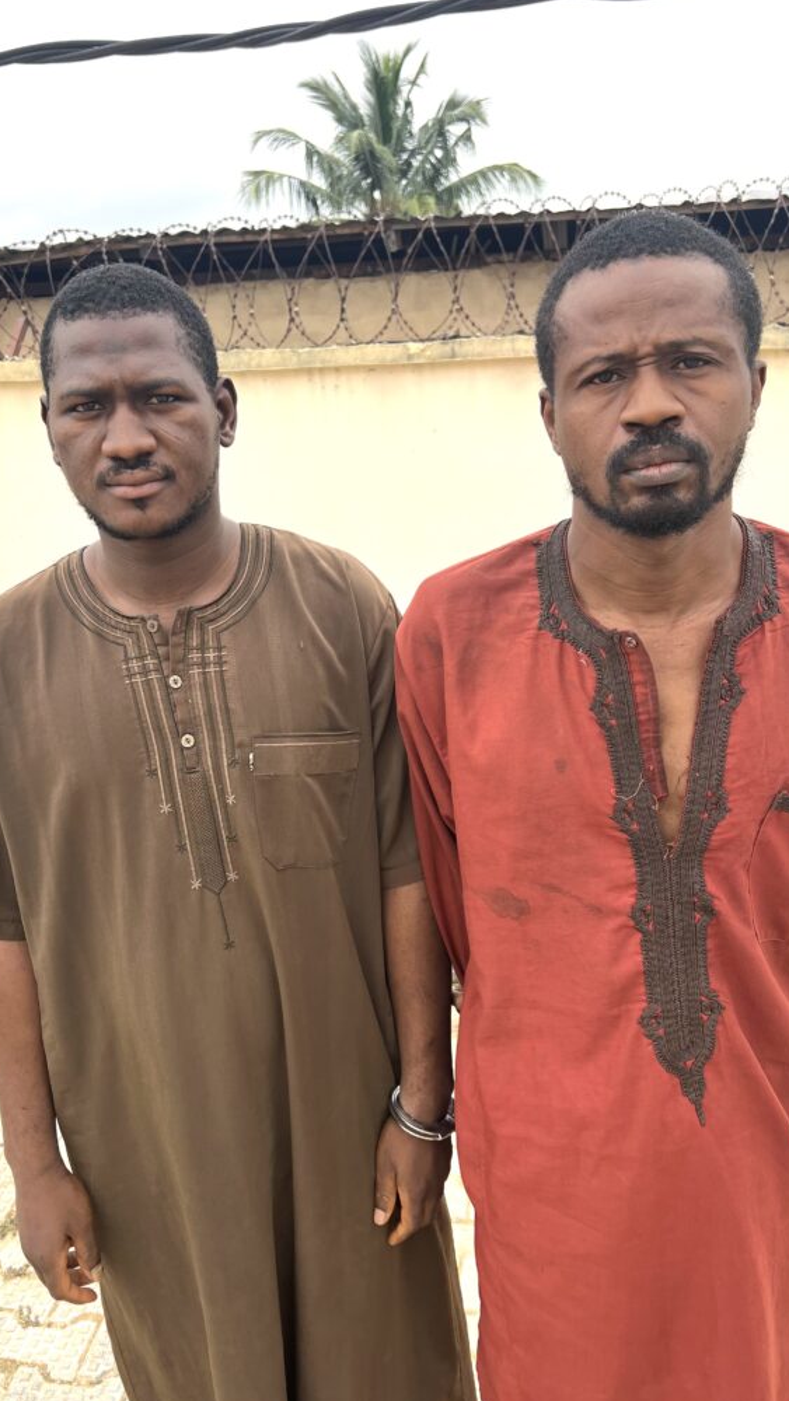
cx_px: 359
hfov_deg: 40.2
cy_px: 703
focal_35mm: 29
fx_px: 1078
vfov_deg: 66.1
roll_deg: +3.7
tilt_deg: -17.5
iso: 50
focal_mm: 5.7
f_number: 1.5
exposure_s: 1/509
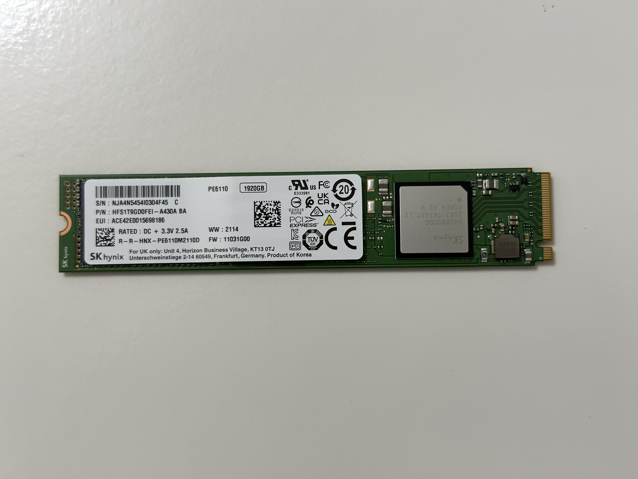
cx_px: 319
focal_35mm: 48
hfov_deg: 39.7
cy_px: 240
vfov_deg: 30.3
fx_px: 885
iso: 100
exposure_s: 1/100
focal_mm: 6.86
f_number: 1.78
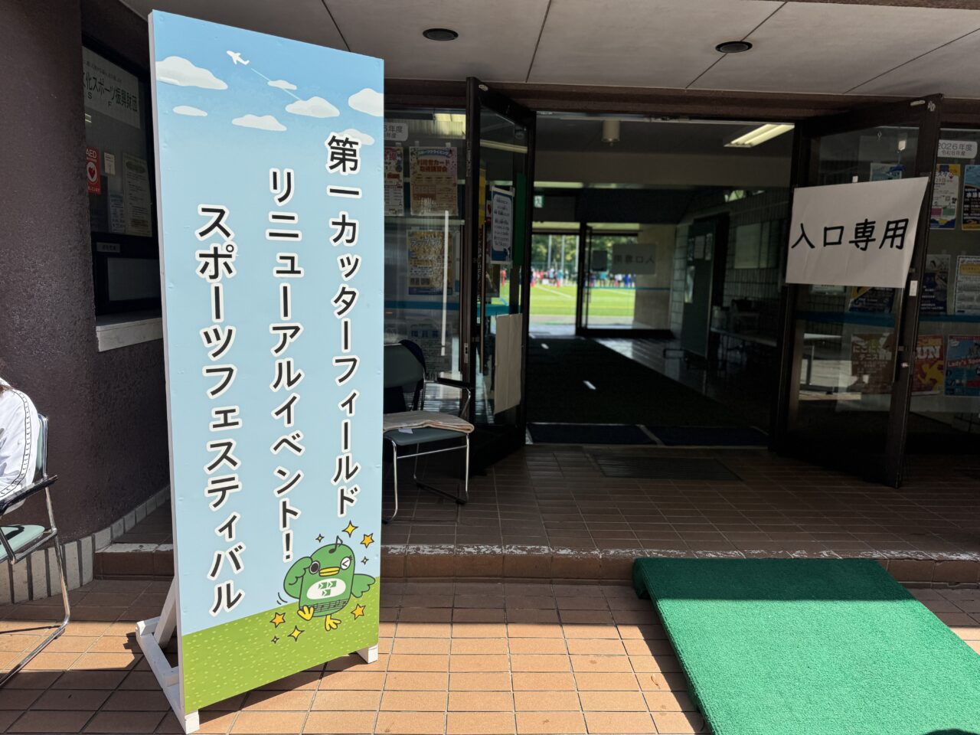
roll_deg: -1.1
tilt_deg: -7.9
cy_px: 368
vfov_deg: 56.8
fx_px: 679
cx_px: 490
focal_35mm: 24
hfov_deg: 71.6
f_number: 1.78
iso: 80
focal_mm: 6.76
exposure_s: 1/2506
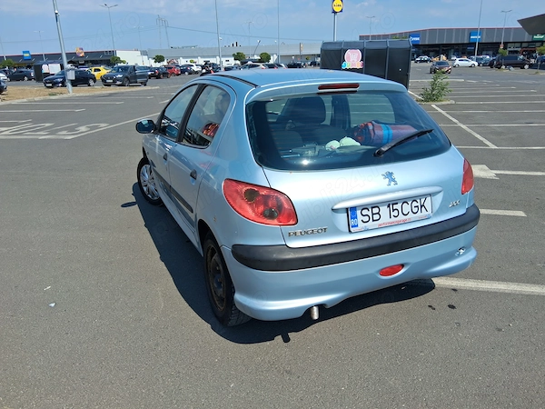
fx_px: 409
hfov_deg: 67.3
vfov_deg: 53.1
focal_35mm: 26
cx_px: 272
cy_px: 204
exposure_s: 1/832
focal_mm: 3.98
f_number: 1.8
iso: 25
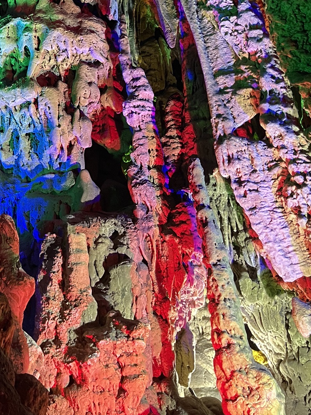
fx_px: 563
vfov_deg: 38.1
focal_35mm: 47
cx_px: 31
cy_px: 52
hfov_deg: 29.6
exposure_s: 1/33
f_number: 1.6
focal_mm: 5.1
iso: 500
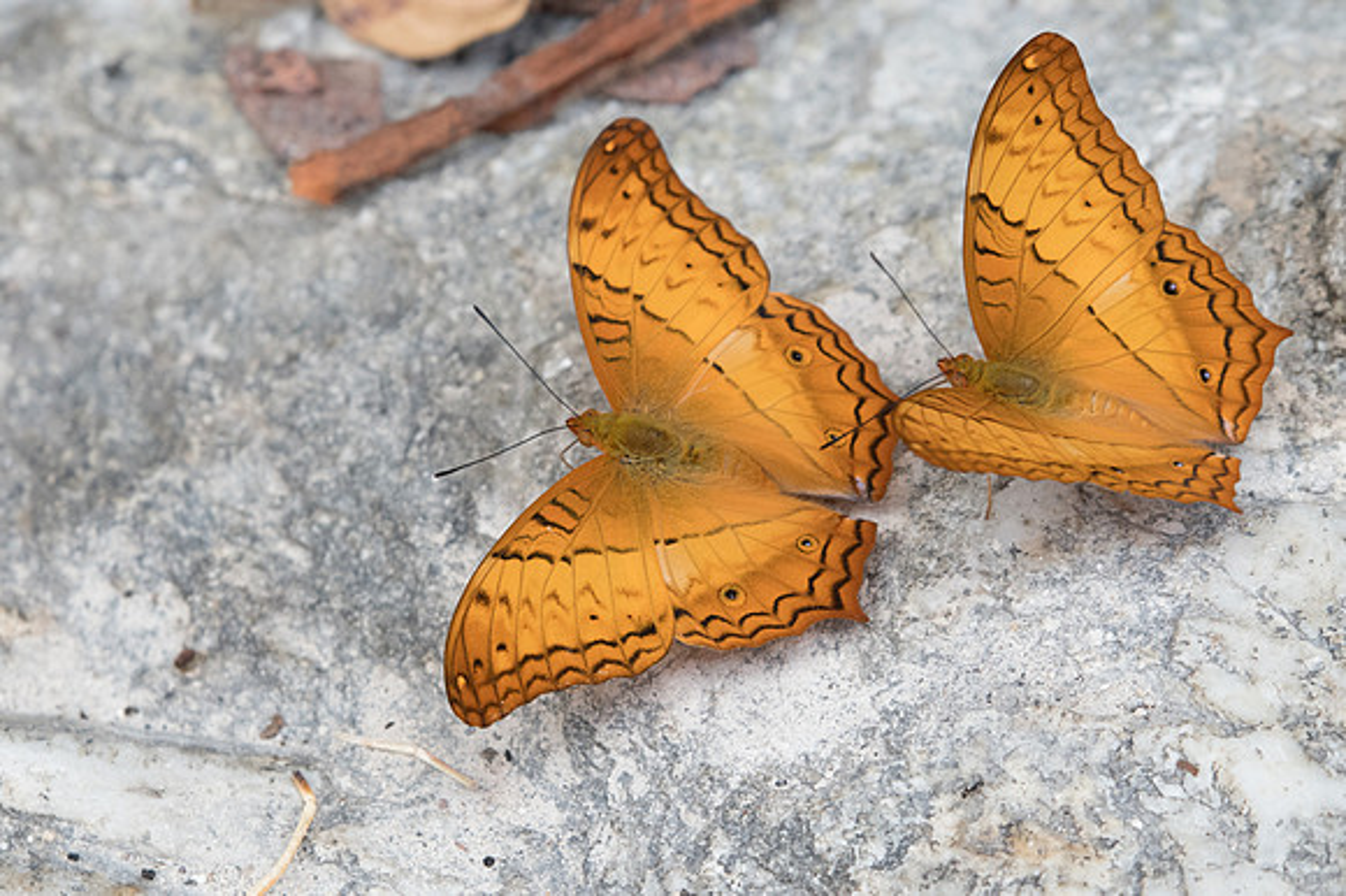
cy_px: 448
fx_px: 17936
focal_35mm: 480
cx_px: 673
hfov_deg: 4.3
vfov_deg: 2.9
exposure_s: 1/500
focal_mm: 320
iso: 1000
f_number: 6.3
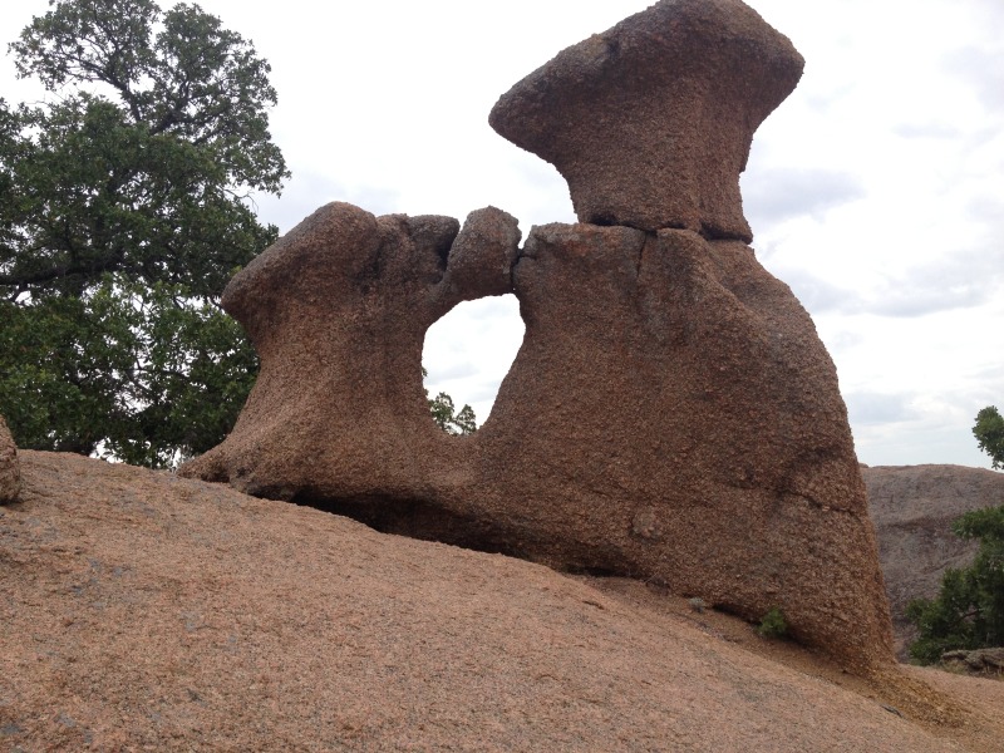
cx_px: 502
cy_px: 376
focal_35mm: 35
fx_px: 1015
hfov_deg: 52.6
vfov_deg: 40.7
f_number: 2.4
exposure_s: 1/1255
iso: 50
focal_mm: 4.28
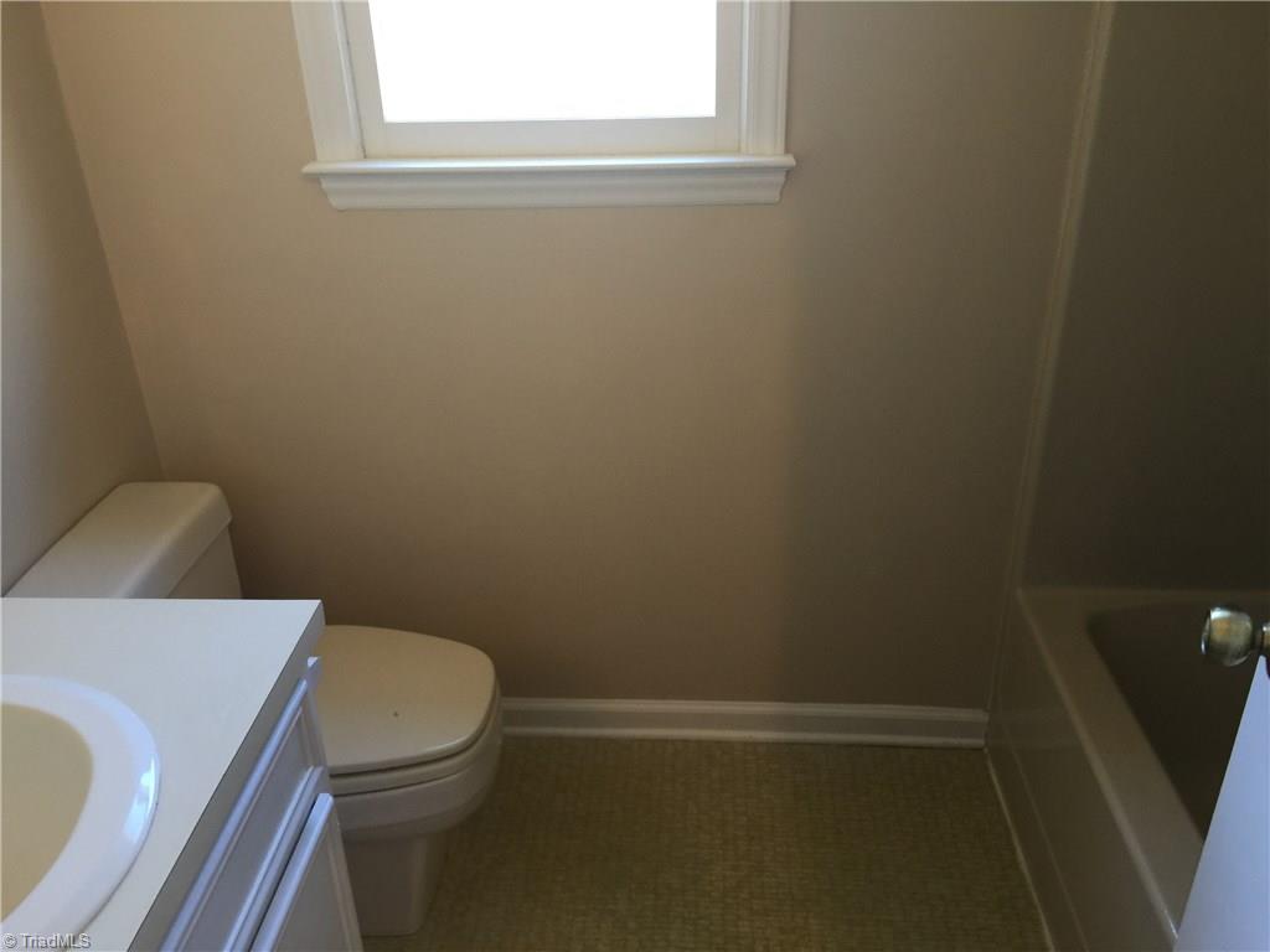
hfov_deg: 61.7
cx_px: 635
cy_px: 476
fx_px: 1064
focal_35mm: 29
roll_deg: +1.8
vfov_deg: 48.2
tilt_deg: -26.5
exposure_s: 1/15
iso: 40
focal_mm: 4.15
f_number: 2.2
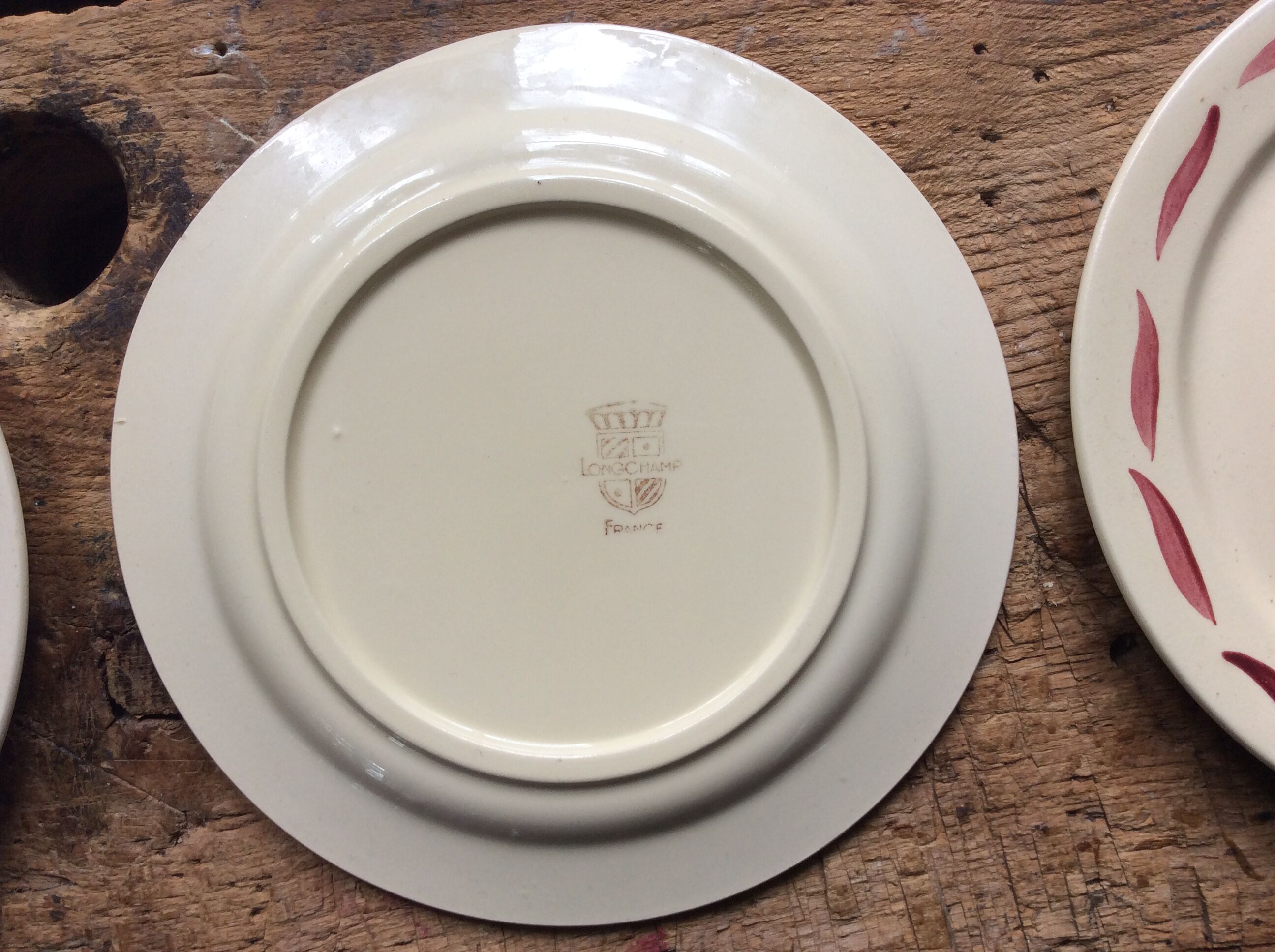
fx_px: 1177
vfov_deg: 44.1
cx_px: 638
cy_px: 476
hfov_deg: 56.9
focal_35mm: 32
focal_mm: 3.3
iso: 32
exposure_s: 1/108
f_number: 2.4
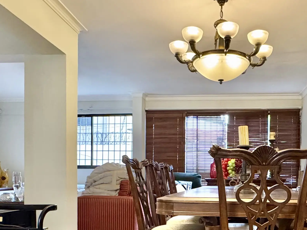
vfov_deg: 38.4
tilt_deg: -2.2
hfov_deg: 50.4
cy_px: 180
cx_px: 205
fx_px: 319
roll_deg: -0.9
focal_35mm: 36
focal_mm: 2.22
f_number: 2.2
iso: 640
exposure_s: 1/60
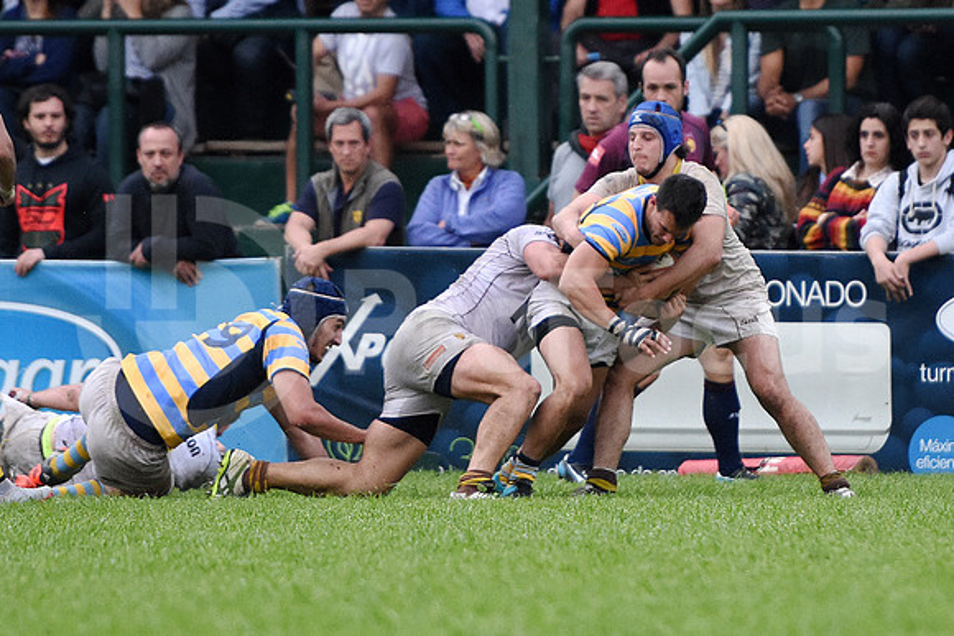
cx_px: 477
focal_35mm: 292
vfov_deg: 4.7
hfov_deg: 7.0
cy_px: 318
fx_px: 7753
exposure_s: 1/1000
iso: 1250
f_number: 2.8
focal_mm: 195
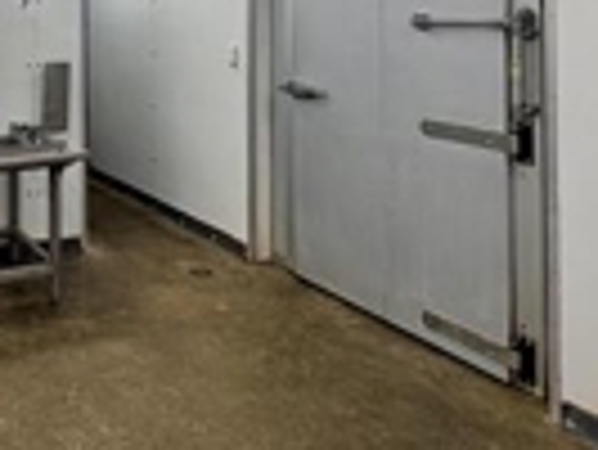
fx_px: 726
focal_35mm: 42
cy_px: 0
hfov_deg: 41.0
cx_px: 49
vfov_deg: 31.8
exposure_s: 1/167
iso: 64
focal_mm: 2.22
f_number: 2.2
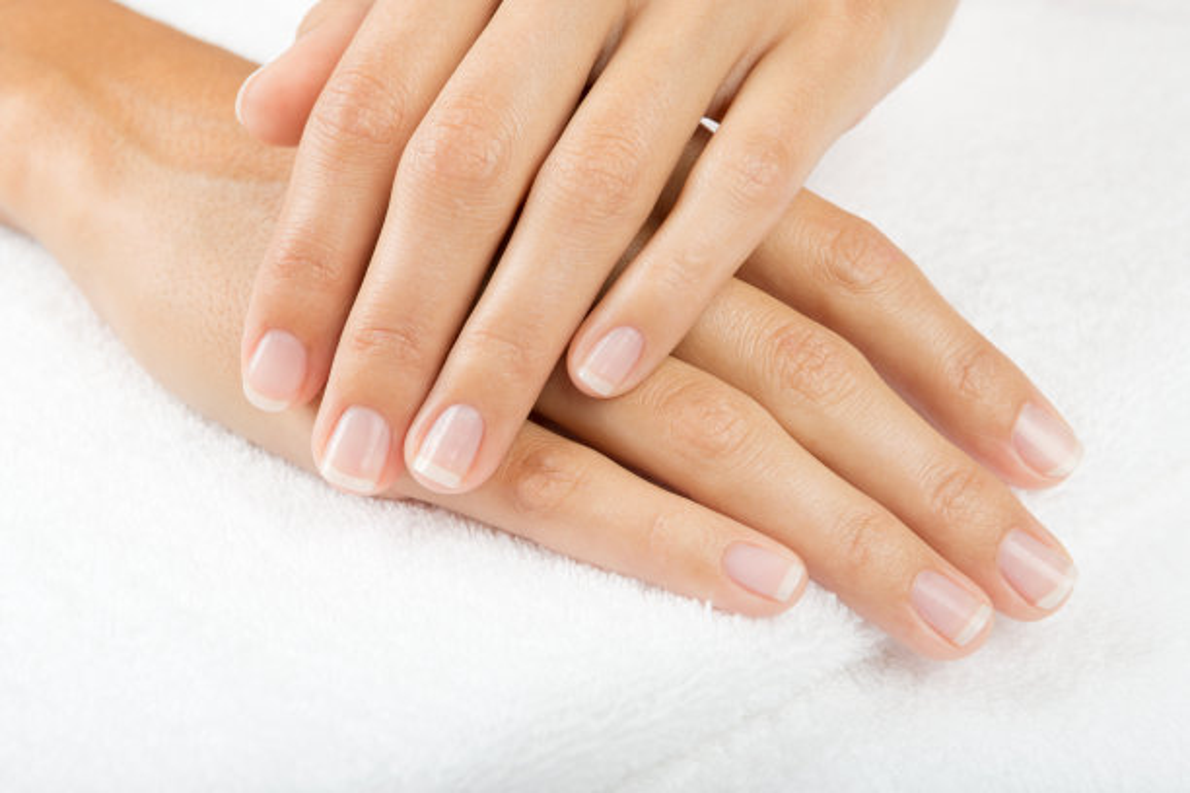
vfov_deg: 19.5
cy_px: 396
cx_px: 595
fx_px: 2314
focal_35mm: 70
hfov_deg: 28.8
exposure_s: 1/250
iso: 100
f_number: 11
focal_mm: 70
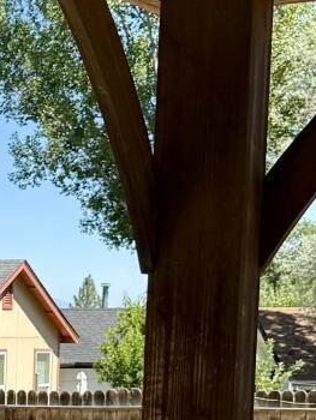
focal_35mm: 137
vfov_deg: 14.0
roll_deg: -0.2
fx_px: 1665
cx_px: -353
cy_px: 498
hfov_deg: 9.9
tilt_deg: -5.5
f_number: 1.78
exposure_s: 1/2525
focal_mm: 6.76
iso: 80
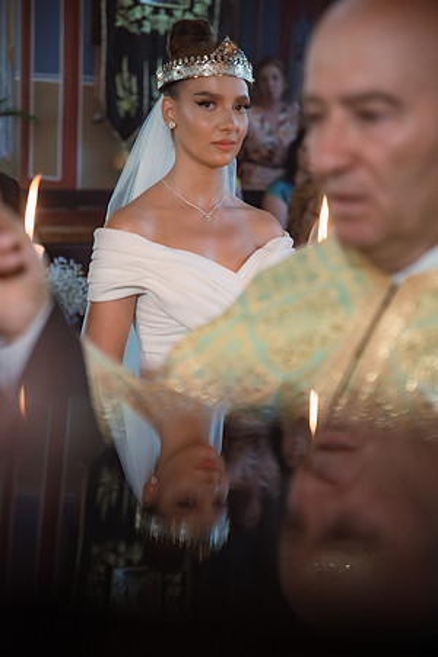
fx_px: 1277
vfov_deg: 28.8
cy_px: 328
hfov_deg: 19.5
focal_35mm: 70
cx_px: 219
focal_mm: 70
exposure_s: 1/200
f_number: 2.8
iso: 1250
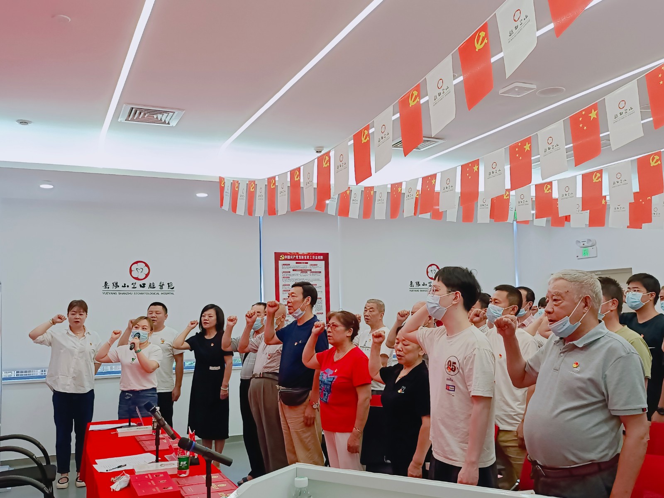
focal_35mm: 33
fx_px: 633
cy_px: 249
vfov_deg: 42.9
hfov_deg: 55.4
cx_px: 332
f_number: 1.79
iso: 799
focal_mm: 4.71
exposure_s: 1/100
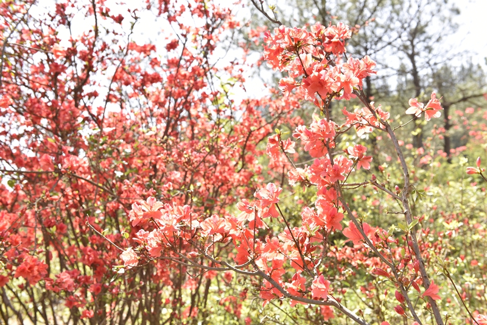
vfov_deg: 29.9
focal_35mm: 45
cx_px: 244
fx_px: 609
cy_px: 162
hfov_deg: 43.6
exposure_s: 1/100
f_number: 7.1
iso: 140
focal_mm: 45
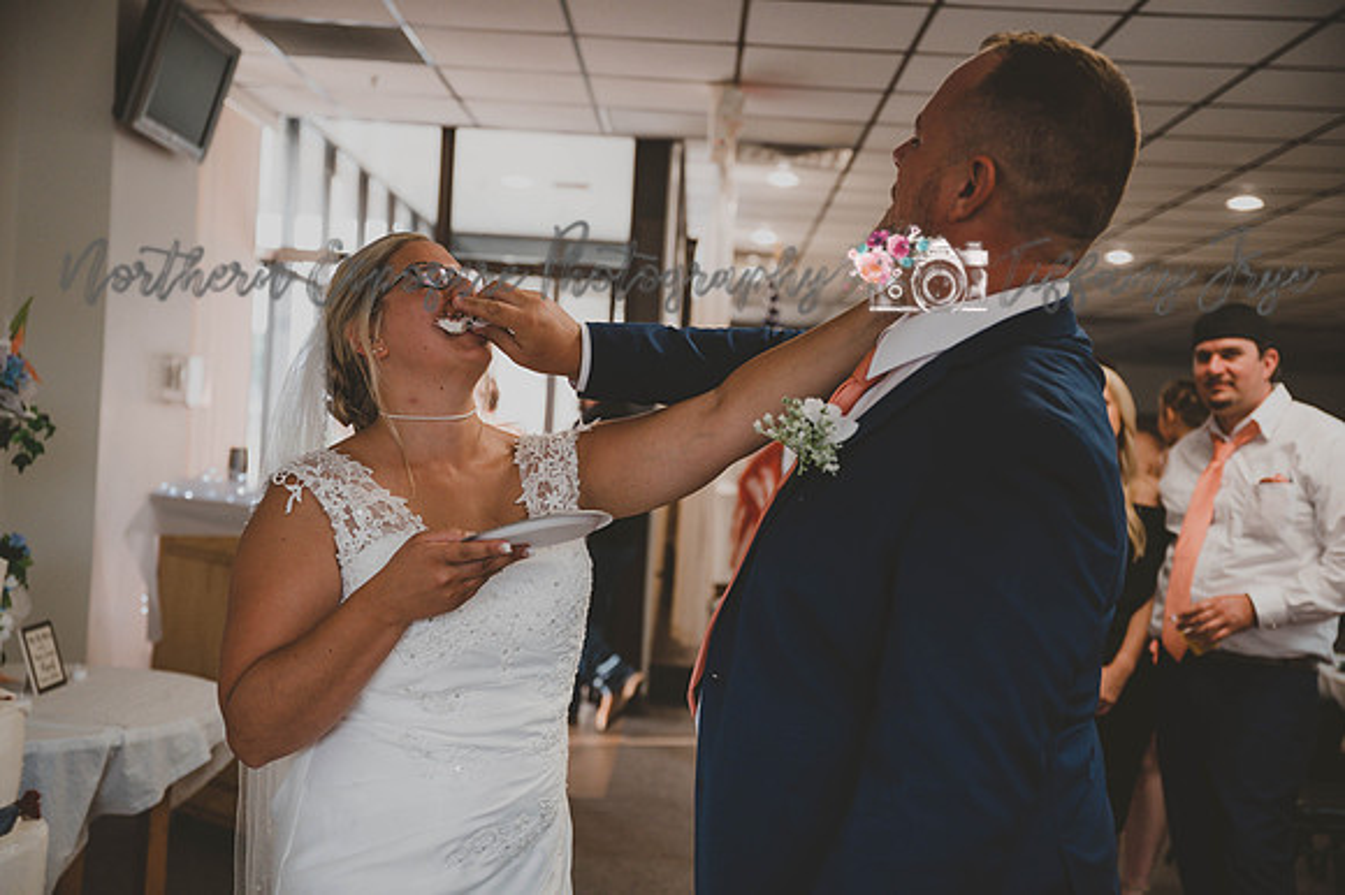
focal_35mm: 41
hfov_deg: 47.4
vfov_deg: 32.6
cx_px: 672
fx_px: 1531
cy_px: 448
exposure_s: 1/125
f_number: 2.8
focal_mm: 41
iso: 1400
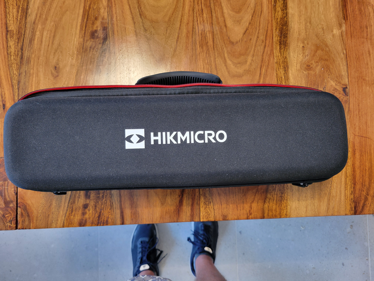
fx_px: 281
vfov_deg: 53.1
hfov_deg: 67.3
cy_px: 140
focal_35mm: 26
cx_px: 187
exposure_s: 1/40
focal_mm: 5.4
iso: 250
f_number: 1.8
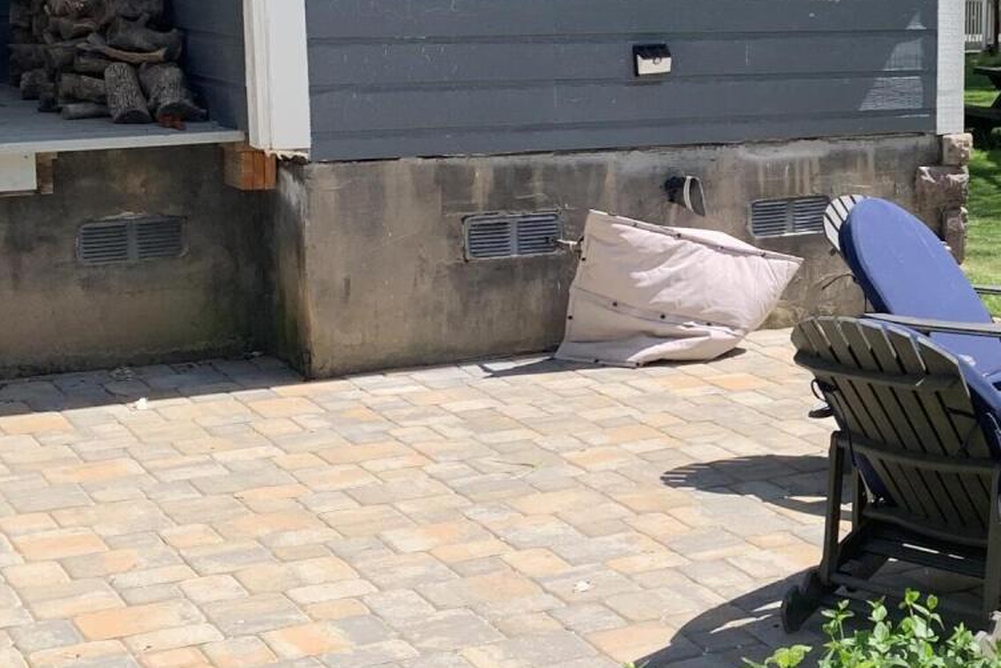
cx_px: 977
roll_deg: -1.2
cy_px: 247
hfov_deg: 26.7
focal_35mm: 72
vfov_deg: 18.9
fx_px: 2002
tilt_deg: -7.8
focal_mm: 4.25
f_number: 1.8
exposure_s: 1/737
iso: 25
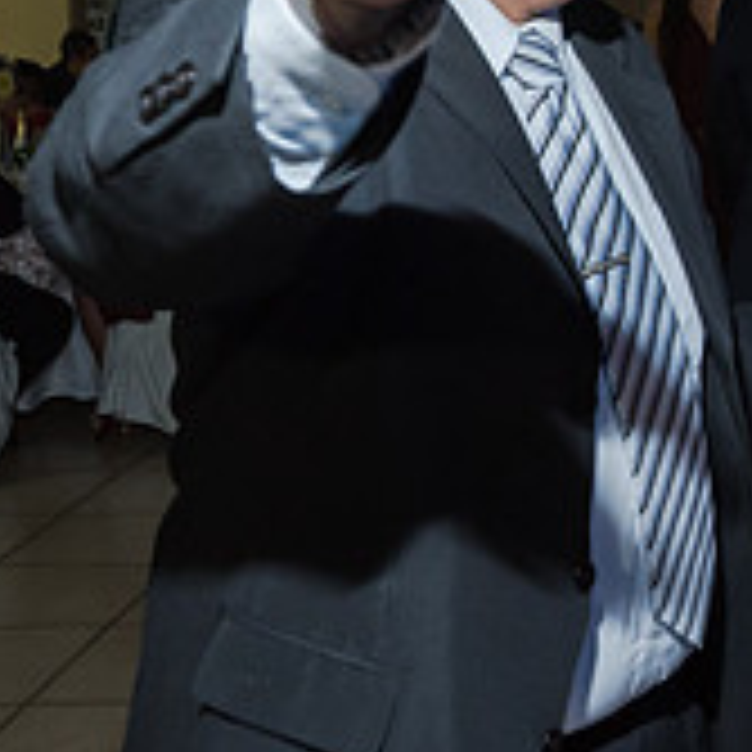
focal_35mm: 71
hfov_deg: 22.5
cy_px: 196
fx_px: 1745
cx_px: 892
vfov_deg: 24.1
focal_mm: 24
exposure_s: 1/125
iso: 1600
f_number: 3.5
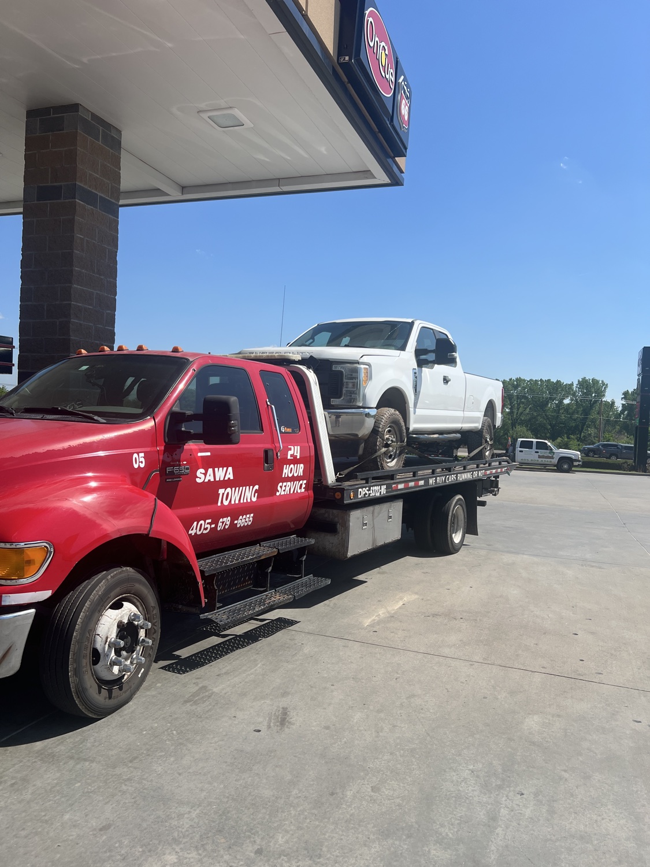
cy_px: 434
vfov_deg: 67.3
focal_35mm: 26
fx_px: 651
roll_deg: -3.0
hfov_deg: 53.1
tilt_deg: +0.0
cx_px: 325
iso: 50
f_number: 1.5
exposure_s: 1/5319
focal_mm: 5.7
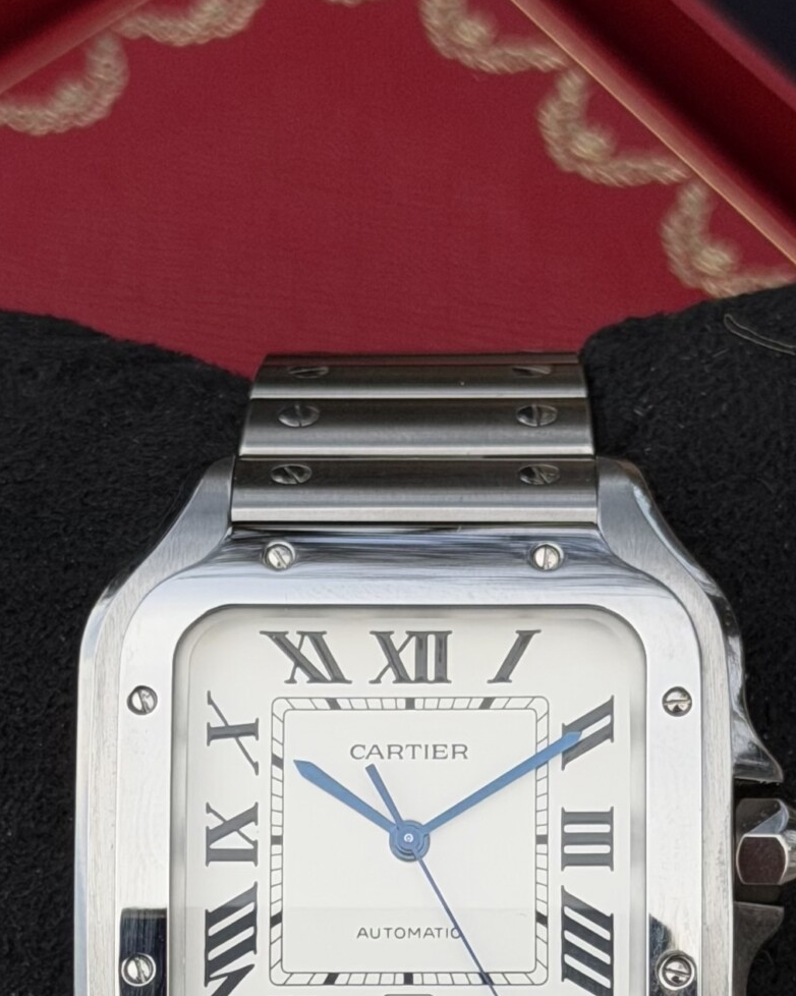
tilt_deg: -58.3
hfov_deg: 16.7
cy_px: 861
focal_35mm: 92
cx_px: 398
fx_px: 2710
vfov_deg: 20.5
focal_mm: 6.76
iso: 64
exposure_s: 1/1403
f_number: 1.78
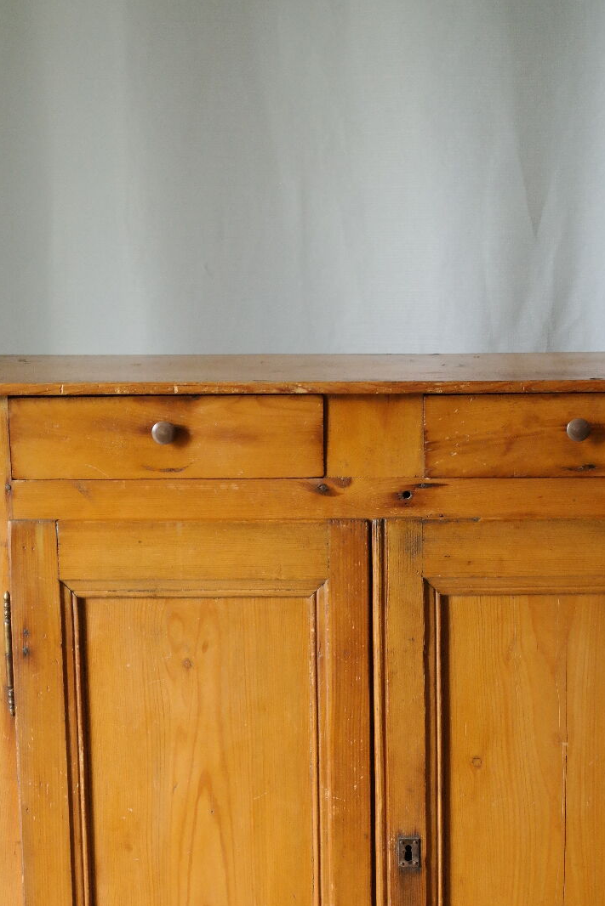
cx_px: 378
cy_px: 720
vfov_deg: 21.4
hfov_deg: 14.5
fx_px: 2369
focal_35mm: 94
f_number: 6.3
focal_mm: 38
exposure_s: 1/30
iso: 1600
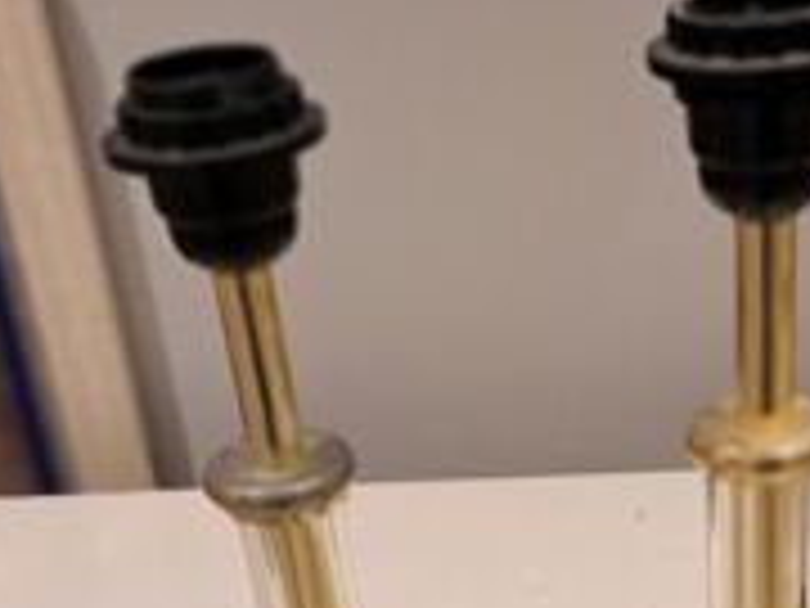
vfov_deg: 22.4
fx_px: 1498
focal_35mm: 64
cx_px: 549
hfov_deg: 30.0
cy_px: 549
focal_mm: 5.23
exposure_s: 1/50
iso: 125
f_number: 1.8
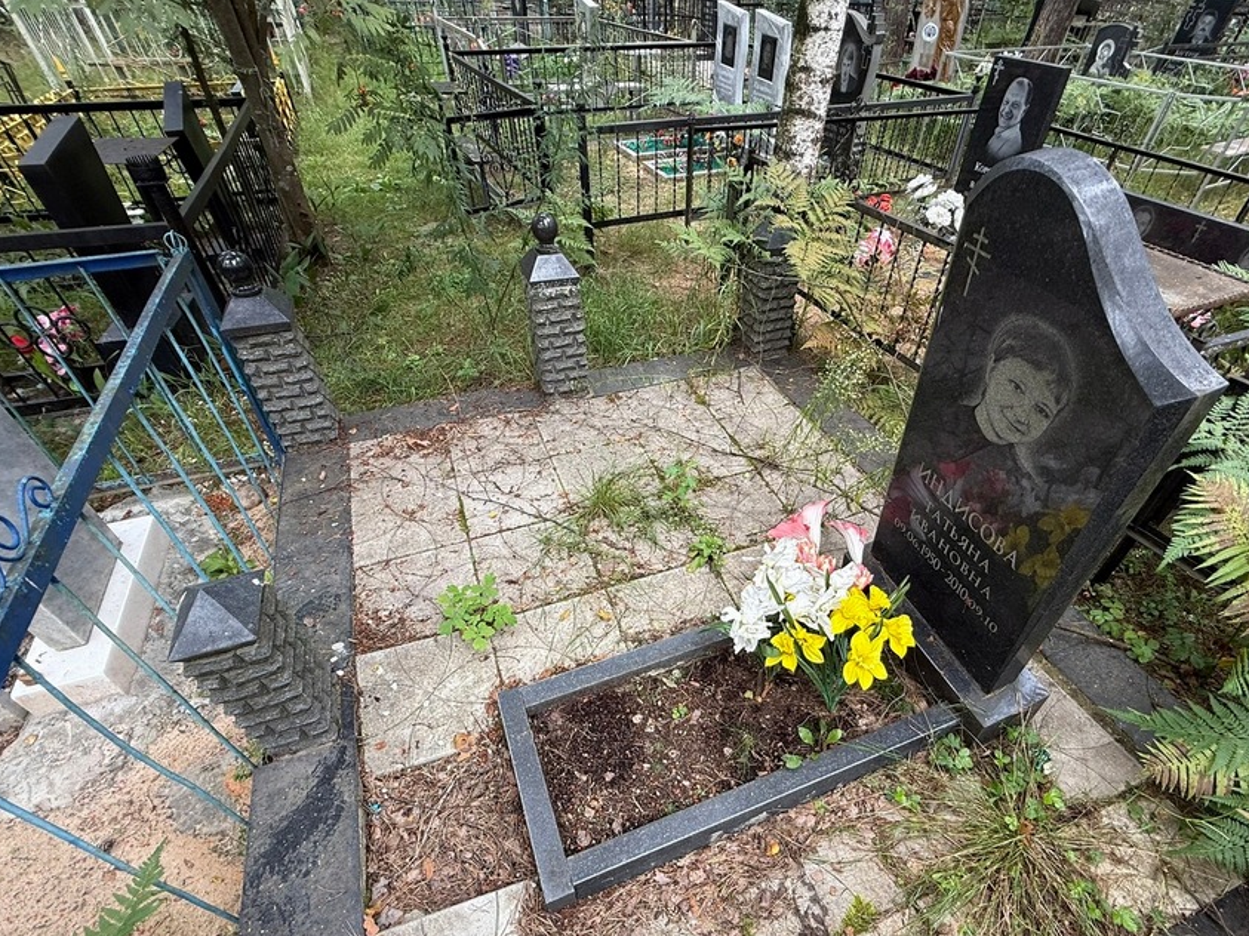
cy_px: 544
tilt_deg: -41.9
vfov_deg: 74.2
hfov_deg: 90.7
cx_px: 687
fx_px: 613
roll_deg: +0.4
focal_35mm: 17
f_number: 2.2
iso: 50
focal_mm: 2.22
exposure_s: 1/134
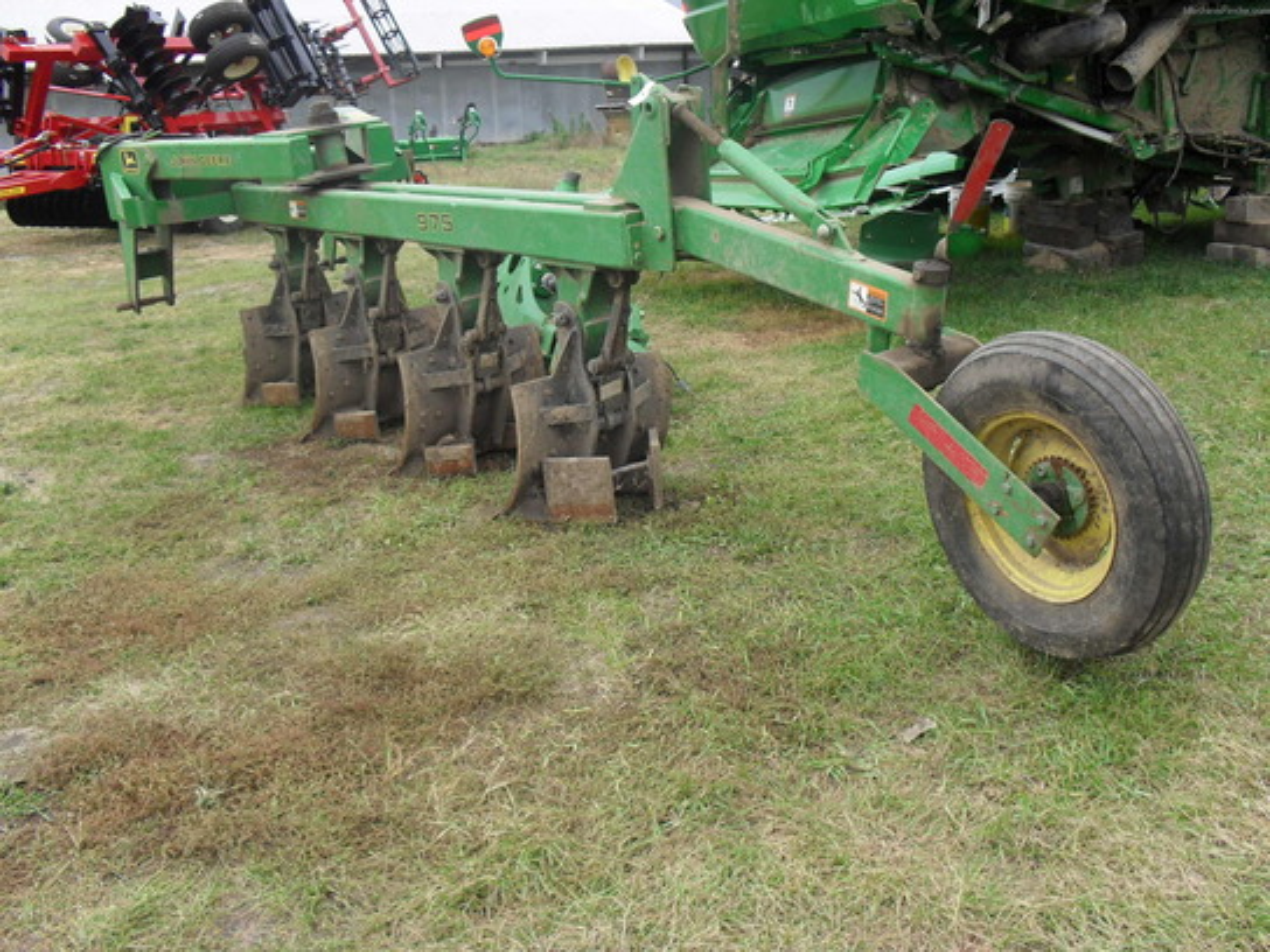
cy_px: 476
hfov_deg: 52.6
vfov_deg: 40.7
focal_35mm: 35
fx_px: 1284
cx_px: 635
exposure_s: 1/250
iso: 100
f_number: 3.2
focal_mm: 6.3
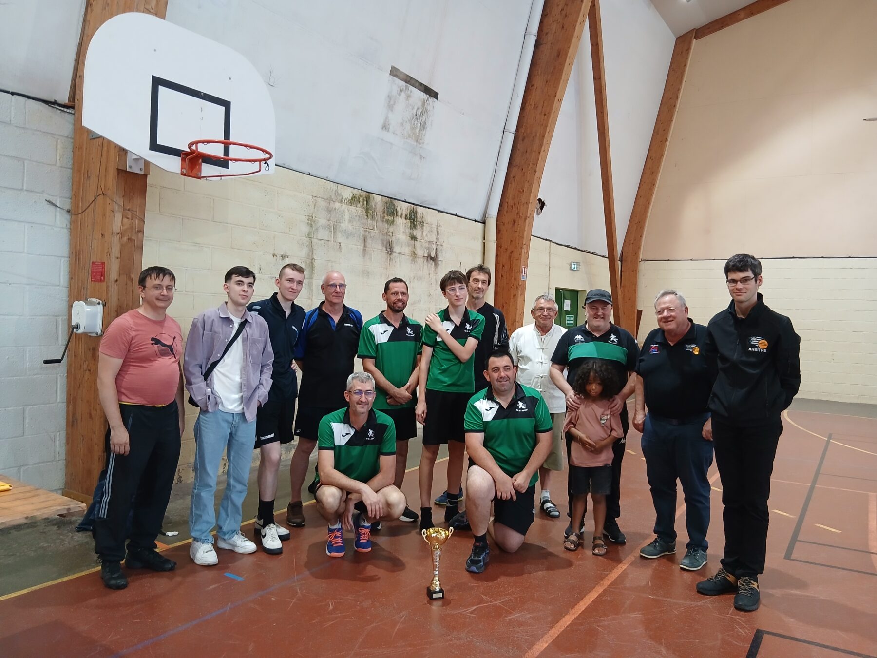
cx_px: 438
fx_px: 659
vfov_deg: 53.1
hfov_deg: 67.3
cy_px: 329
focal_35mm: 26
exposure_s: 1/25
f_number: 1.8
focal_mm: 3.98
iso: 250
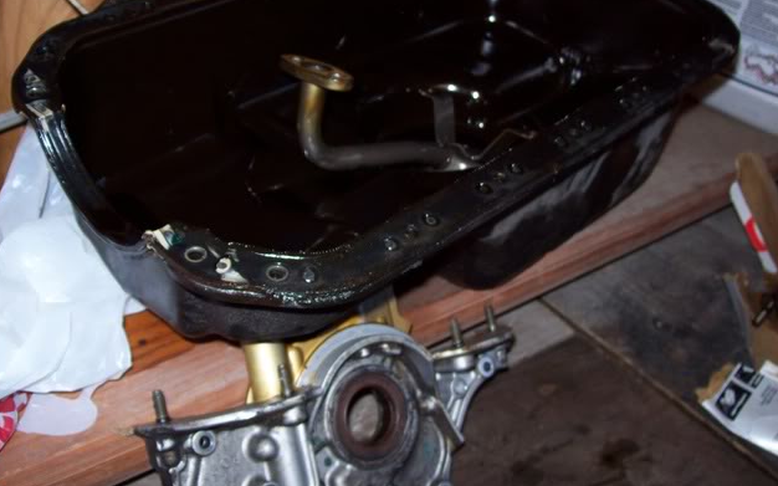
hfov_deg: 50.4
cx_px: 384
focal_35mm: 39
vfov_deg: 32.7
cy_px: 232
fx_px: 827
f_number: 2.7
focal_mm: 6
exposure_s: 1/64
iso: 80
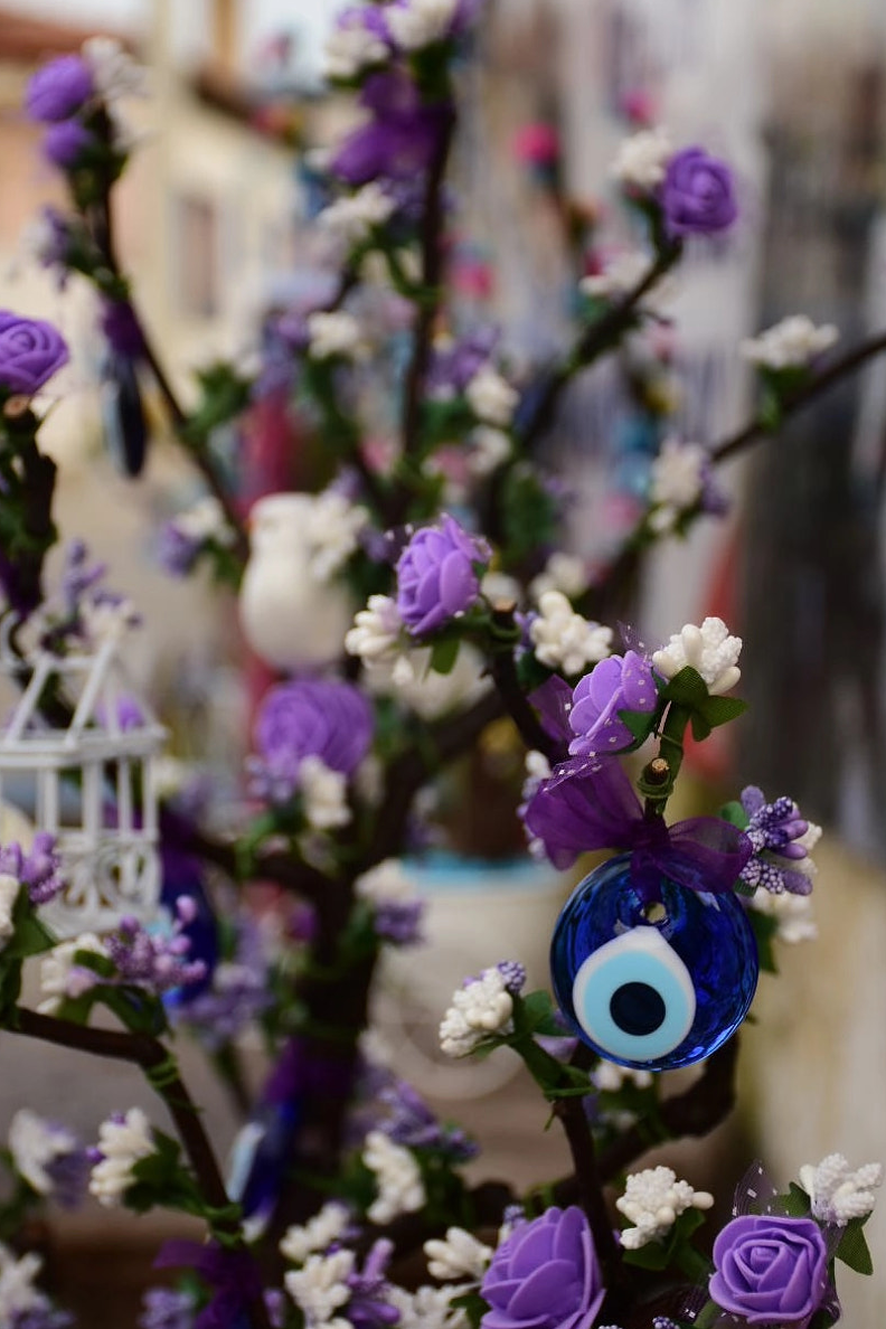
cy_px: 673
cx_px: 365
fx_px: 3581
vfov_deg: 21.0
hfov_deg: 14.1
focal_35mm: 97
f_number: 4.5
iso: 320
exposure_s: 1/400
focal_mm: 48
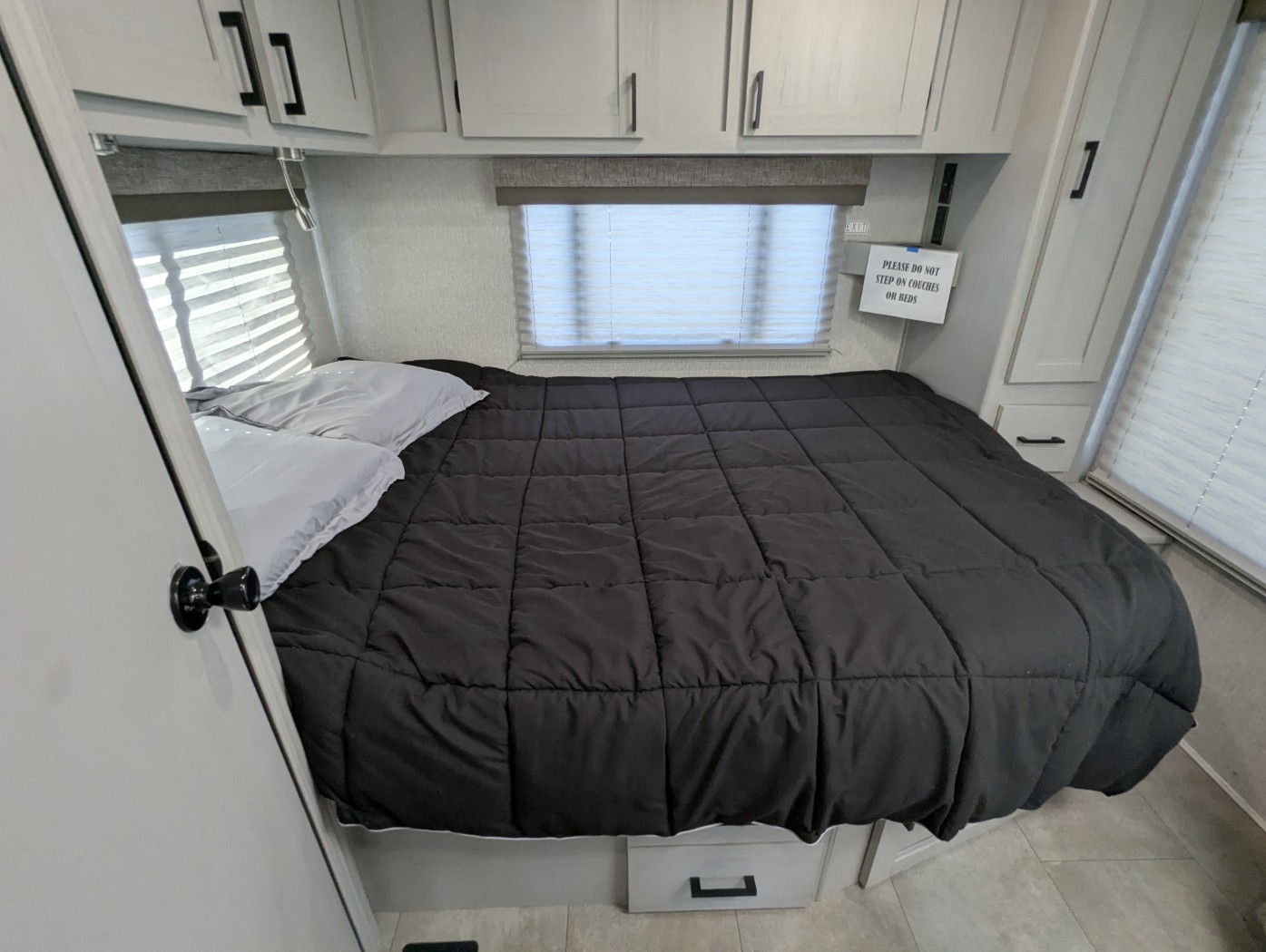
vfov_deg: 78.2
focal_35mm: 16
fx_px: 586
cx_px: 633
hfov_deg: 94.4
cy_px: 476
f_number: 2.2
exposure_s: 1/86.7
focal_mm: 2.35
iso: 196
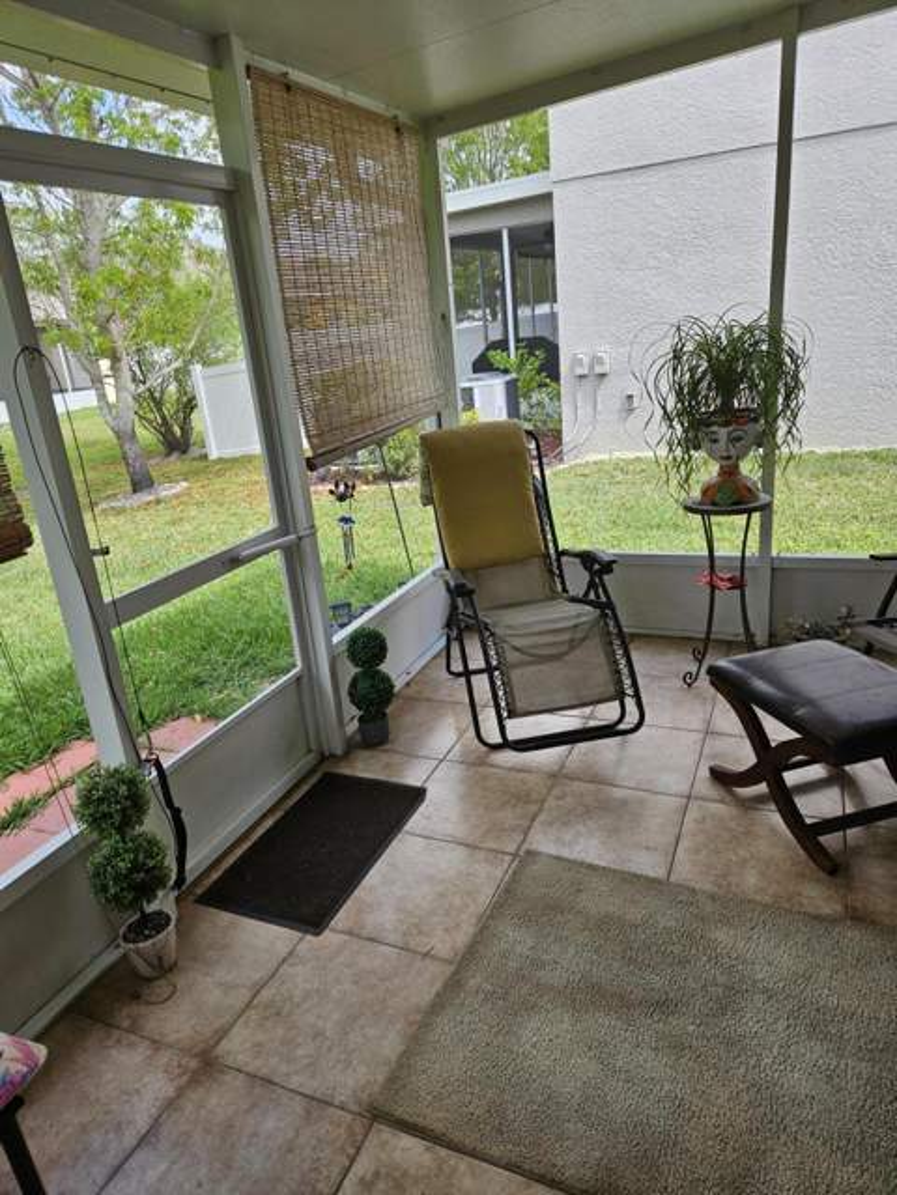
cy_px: 598
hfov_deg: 58.9
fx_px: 795
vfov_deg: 73.9
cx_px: 448
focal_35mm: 23
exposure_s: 1/215
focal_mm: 5.4
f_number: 1.8
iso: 25
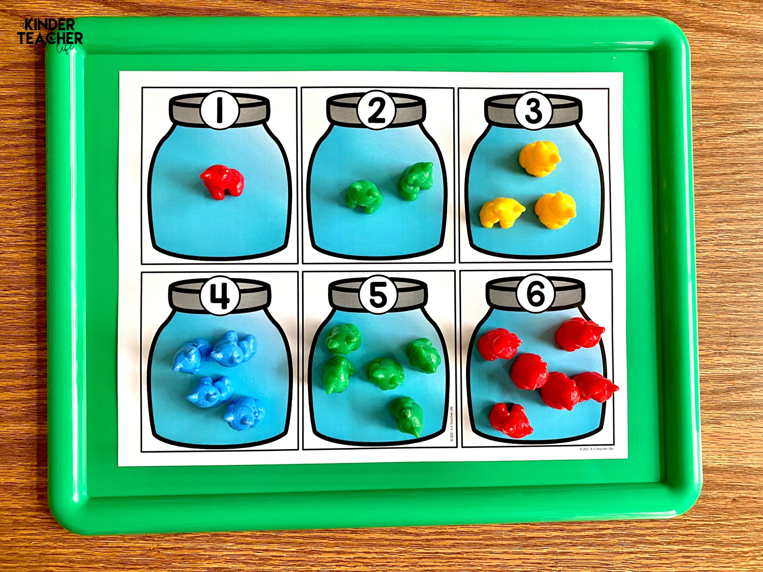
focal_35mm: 26
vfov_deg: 53.1
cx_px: 382
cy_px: 286
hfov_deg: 67.3
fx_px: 573
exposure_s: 1/60
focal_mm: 4.25
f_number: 1.8
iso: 200
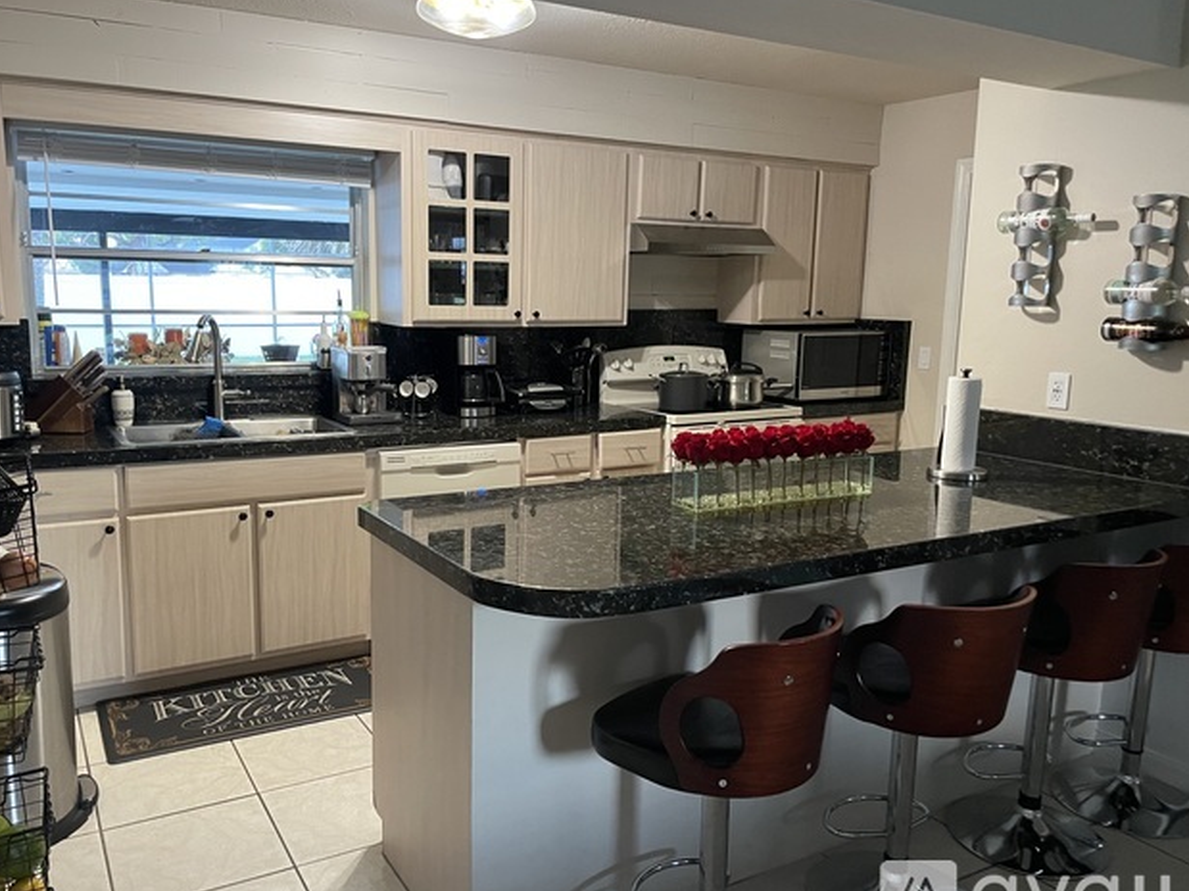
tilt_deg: -10.3
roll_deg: -0.7
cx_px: 550
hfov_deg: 63.4
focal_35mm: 28
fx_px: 962
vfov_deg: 49.7
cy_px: 457
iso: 400
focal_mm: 4.2
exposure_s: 1/60
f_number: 1.6
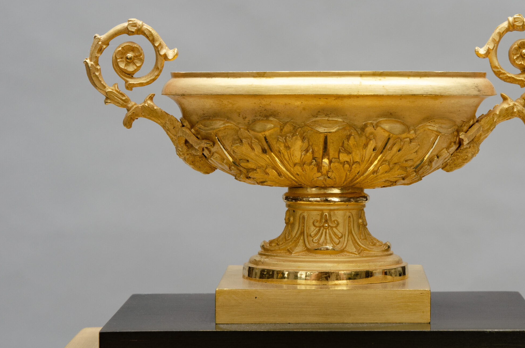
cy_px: 141
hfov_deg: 20.8
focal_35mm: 98
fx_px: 1426
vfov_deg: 13.9
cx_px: 332
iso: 200
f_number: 8
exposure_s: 1/125
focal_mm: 50
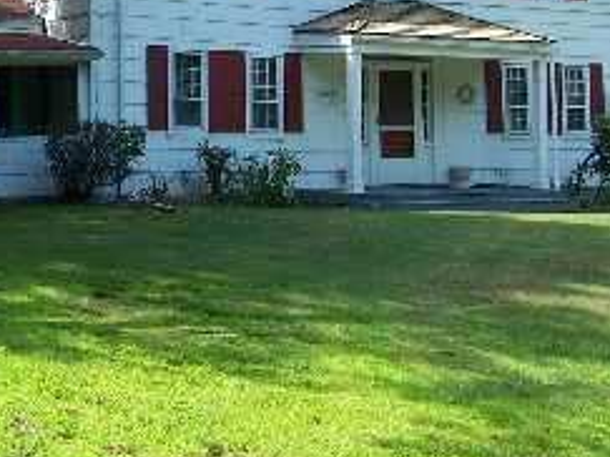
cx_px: 108
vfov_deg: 18.5
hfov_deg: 24.3
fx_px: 1391
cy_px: 93
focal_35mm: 79
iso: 80
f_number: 4
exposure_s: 1/180
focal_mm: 6.7
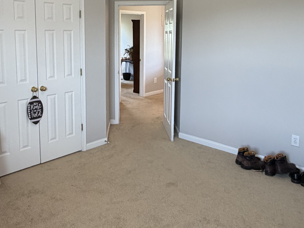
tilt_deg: -7.3
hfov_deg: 54.8
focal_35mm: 33
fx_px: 290
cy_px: 70
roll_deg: +0.9
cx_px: 117
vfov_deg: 42.2
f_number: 2.2
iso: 320
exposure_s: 1/80
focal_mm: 2.22
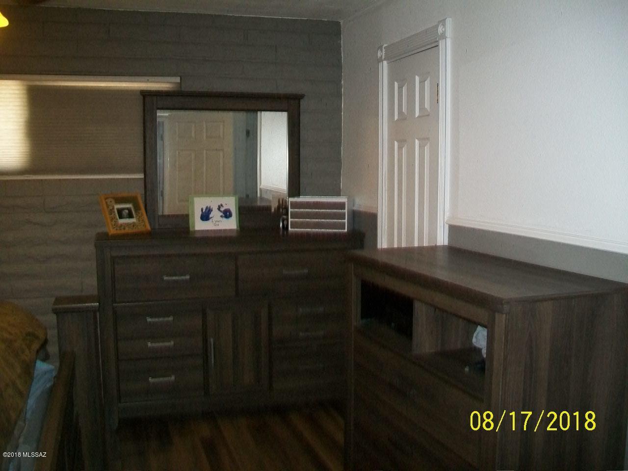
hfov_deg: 54.0
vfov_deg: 41.8
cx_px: 314
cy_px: 236
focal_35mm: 34
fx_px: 617
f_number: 2.7
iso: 160
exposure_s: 1/60
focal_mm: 6.1
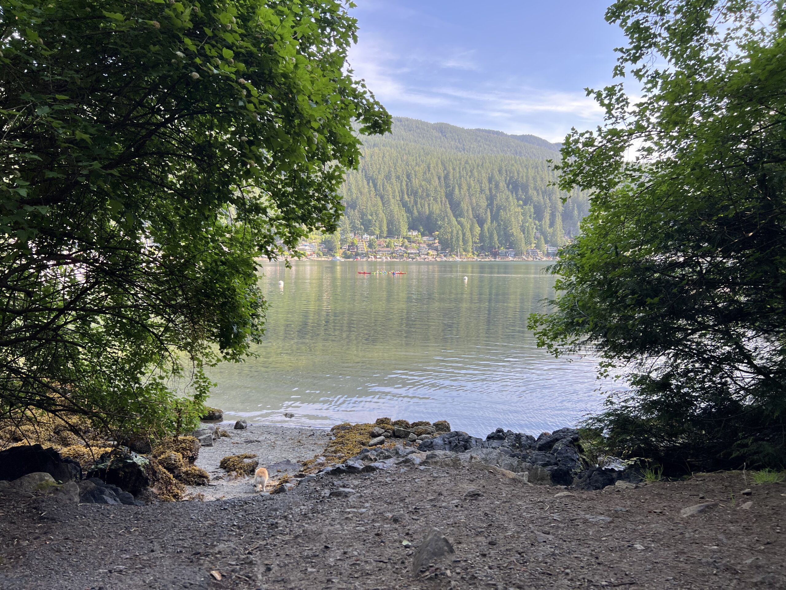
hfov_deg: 67.3
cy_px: 295
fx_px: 590
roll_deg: +0.3
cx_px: 393
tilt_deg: -2.9
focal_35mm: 26
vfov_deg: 53.1
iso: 50
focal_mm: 5.7
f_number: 1.5
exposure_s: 1/509
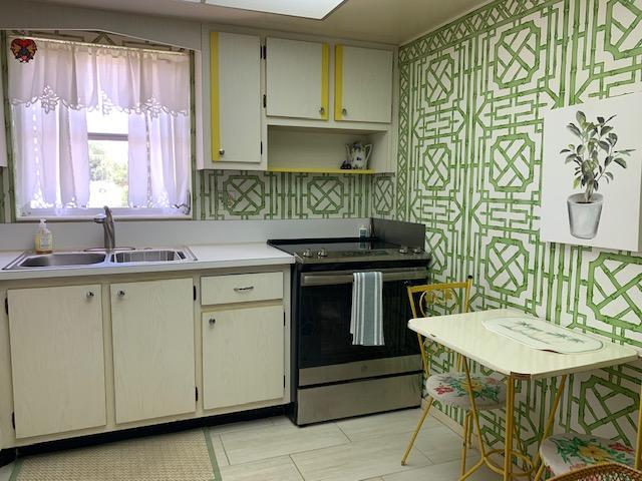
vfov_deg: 53.1
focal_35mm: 26
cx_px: 321
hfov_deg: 67.3
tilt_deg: -5.5
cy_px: 240
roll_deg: -0.8
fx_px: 482
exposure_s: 1/60
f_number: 1.8
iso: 50
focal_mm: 4.25
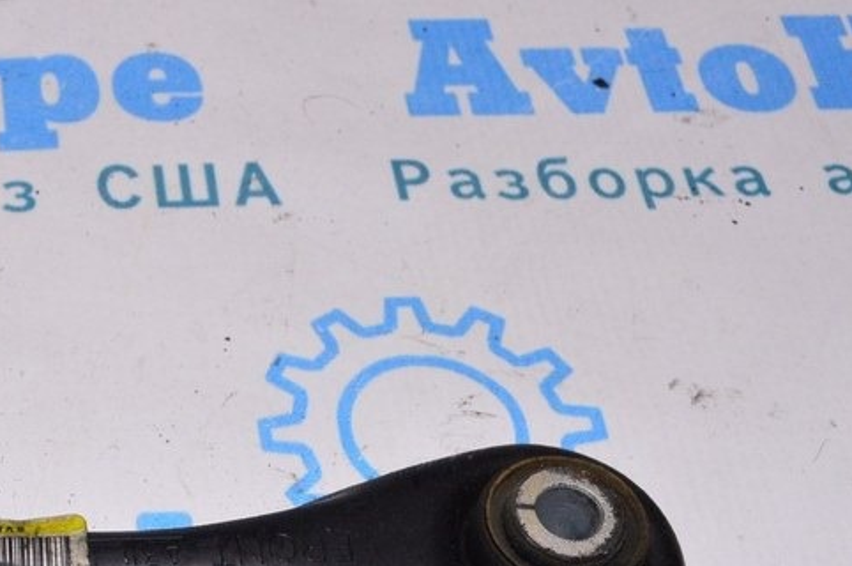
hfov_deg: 22.5
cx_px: -46
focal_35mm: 86
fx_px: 2034
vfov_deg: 15.6
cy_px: 532
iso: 1600
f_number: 8
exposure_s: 1/200
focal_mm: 27
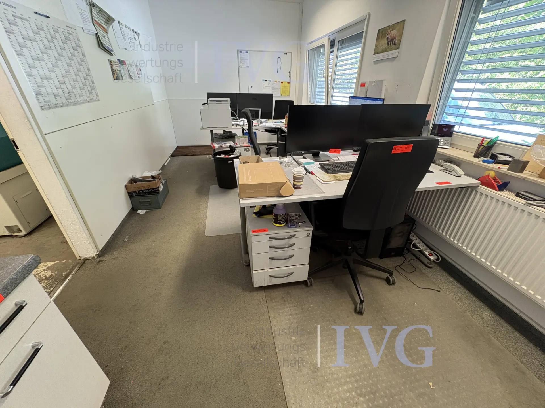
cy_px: 204
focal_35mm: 14
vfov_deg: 85.7
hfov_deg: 102.1
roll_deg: -0.1
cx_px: 272
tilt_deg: -28.1
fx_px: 220
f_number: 2.2
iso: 320
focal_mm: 2.22
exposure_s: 1/50
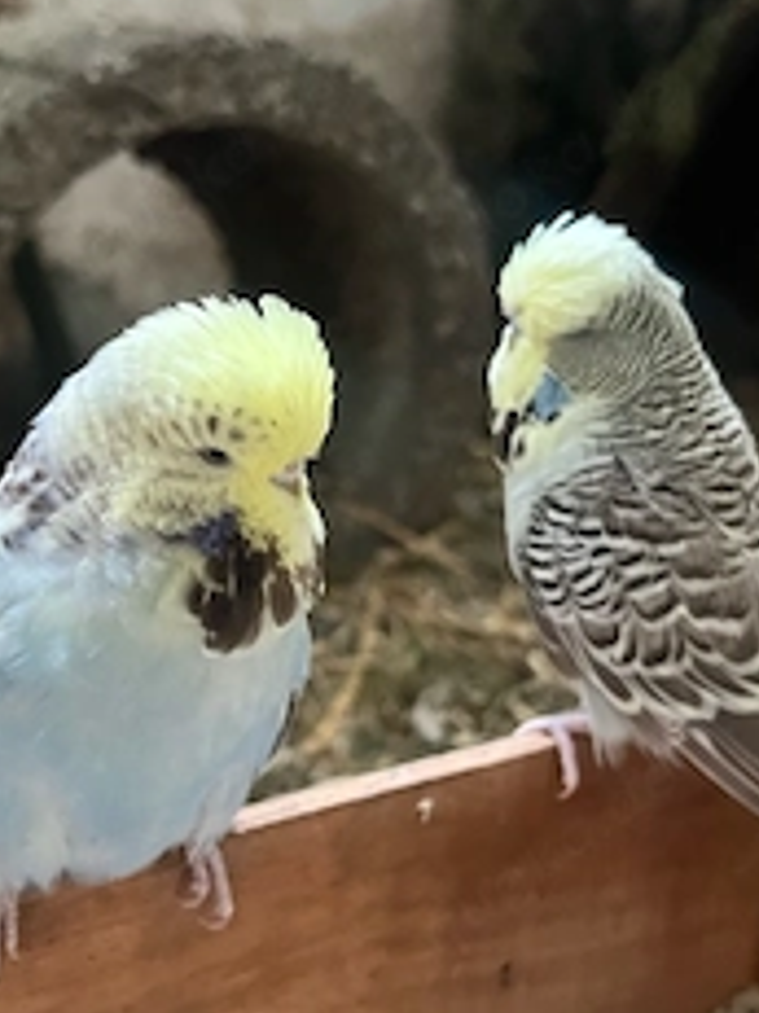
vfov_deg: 42.0
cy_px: 561
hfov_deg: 32.1
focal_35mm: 45
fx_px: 1317
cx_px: 307
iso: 500
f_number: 1.5
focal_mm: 5.7
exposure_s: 1/40
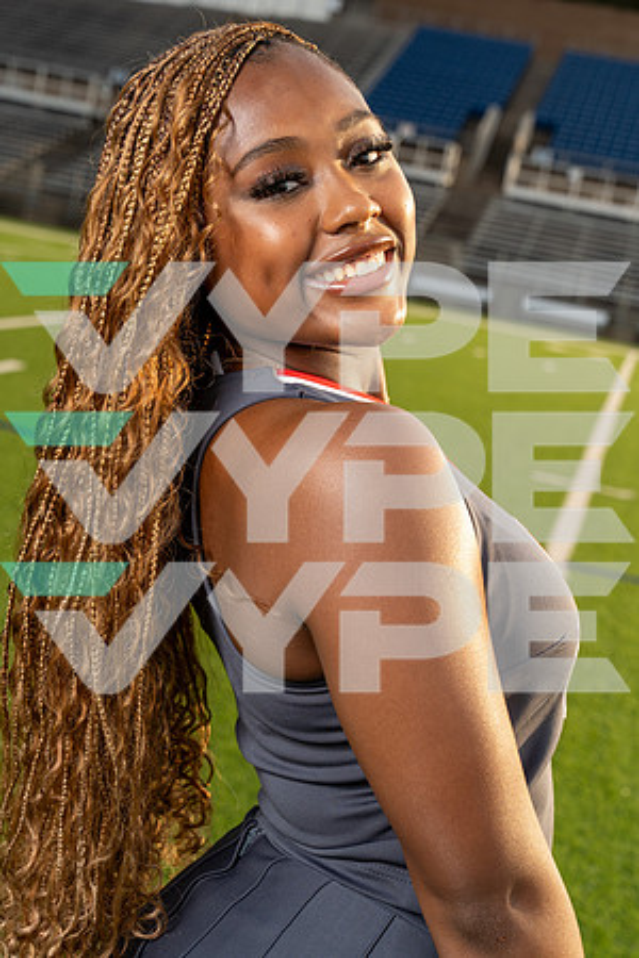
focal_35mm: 70
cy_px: 479
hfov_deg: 19.5
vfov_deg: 28.8
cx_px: 320
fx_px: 1864
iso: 100
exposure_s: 1/250
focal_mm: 70
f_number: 8
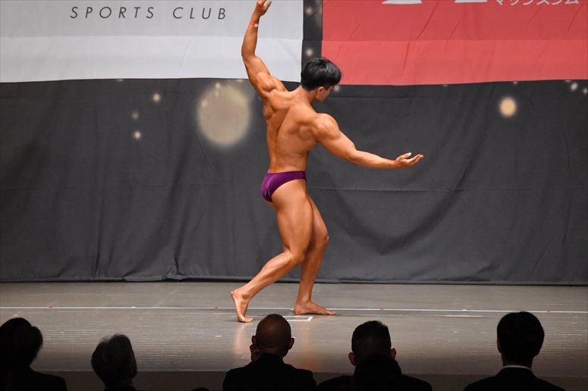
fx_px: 3298
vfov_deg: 6.8
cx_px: 294
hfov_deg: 10.2
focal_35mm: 202
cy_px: 196
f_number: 5.6
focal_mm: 135
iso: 6400
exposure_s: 1/400
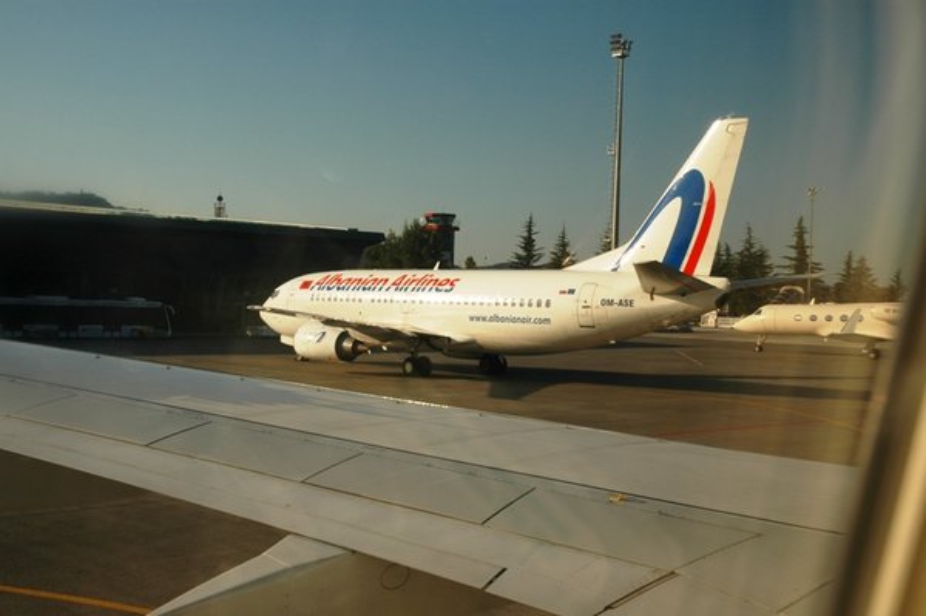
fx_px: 1311
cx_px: 463
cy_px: 308
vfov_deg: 26.4
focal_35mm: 51
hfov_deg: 38.9
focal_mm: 34
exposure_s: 1/400
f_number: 10
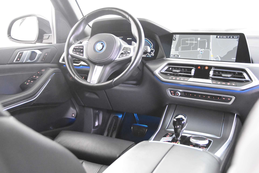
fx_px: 259
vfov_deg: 36.9
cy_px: 86
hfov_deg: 53.1
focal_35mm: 36
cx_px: 130
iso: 10000
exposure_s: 1/40
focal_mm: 24
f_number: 3
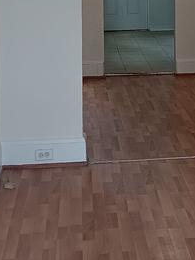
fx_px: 811
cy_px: -14
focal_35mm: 108
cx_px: 231
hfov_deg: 13.4
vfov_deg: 17.7
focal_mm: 3.98
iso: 50
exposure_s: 1/33.3
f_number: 1.8
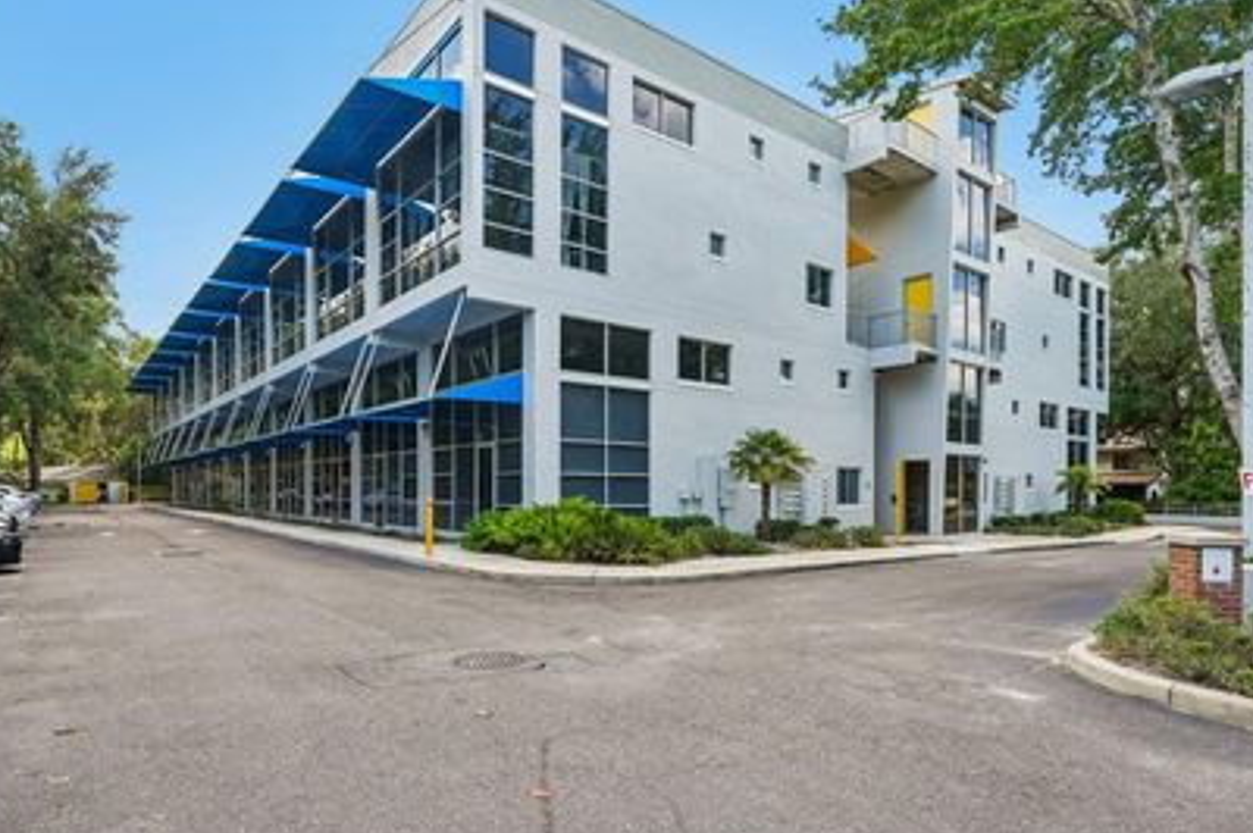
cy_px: 443
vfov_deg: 61.8
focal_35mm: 20
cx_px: 601
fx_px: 696
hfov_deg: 84.0
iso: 50
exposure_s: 1/30
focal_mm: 16
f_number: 8
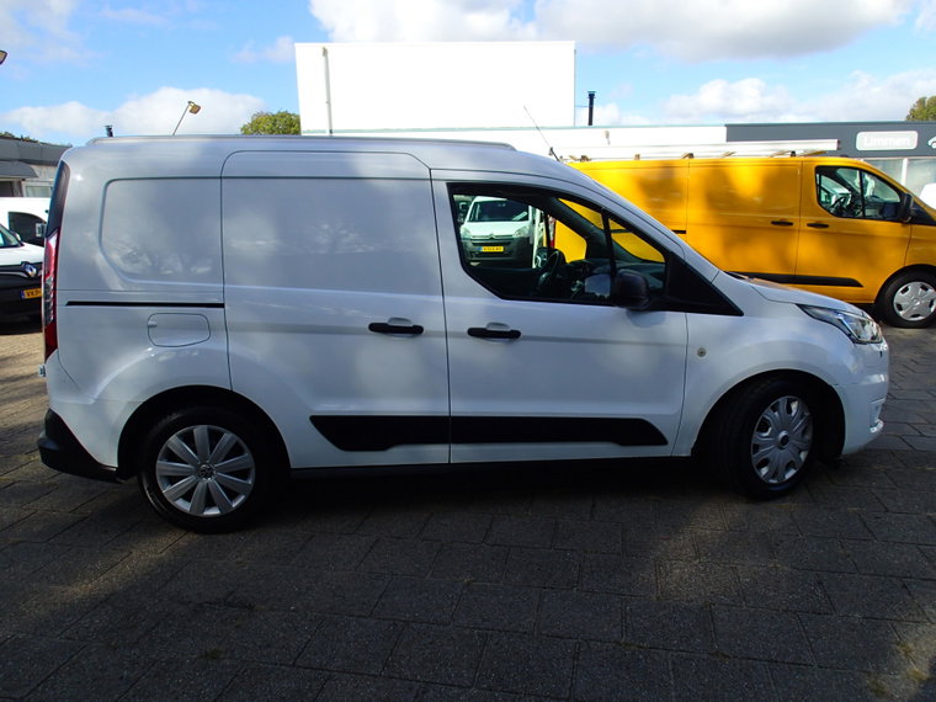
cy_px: 351
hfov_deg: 69.4
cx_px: 468
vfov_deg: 54.9
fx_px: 676
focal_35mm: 25
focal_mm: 4.5
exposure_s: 1/125
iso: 100
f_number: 8
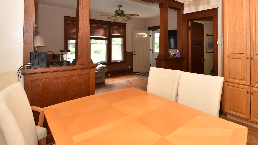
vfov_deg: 54.4
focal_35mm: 20
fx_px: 137
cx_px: 163
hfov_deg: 84.8
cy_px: 45
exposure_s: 1/100
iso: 800
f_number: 7.1
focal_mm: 10
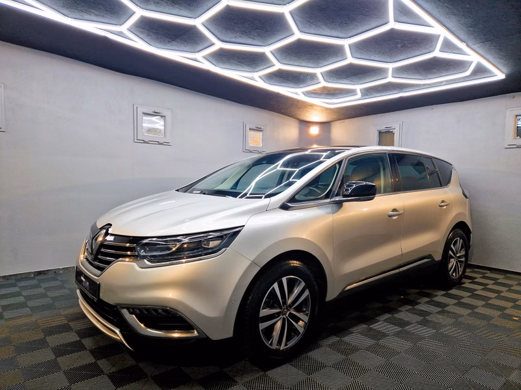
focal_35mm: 23
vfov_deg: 58.9
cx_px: 260
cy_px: 195
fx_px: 346
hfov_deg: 73.9
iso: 64
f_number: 1.8
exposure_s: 1/100
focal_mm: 5.4
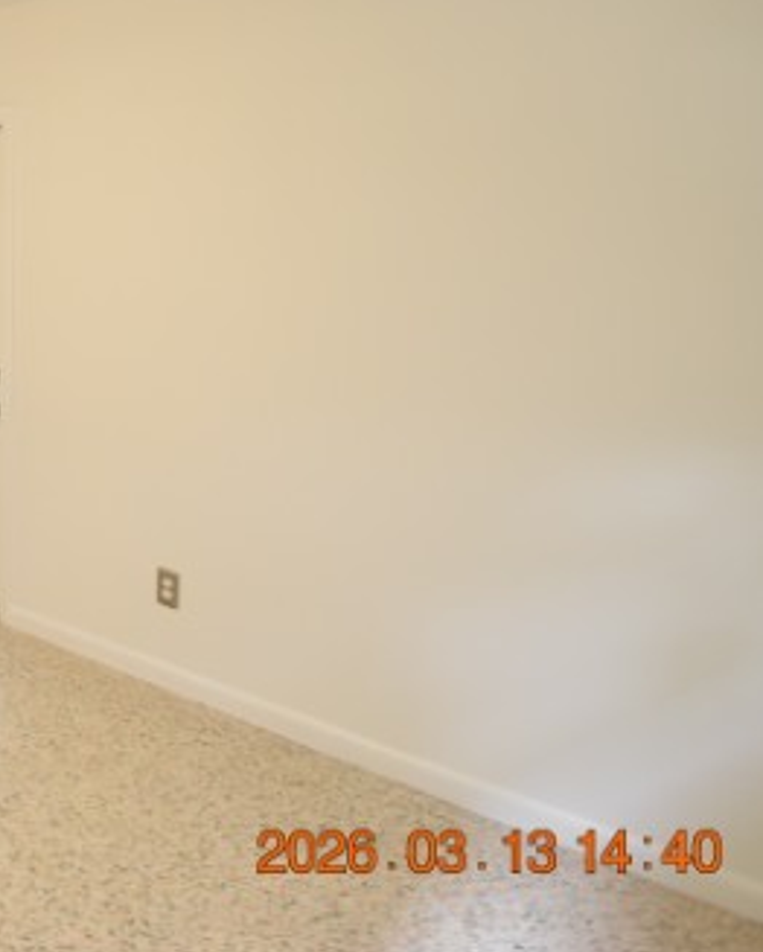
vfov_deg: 54.9
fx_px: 874
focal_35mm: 31
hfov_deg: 37.2
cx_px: -128
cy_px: 259
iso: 800
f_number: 3.5
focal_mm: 10
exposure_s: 1/20
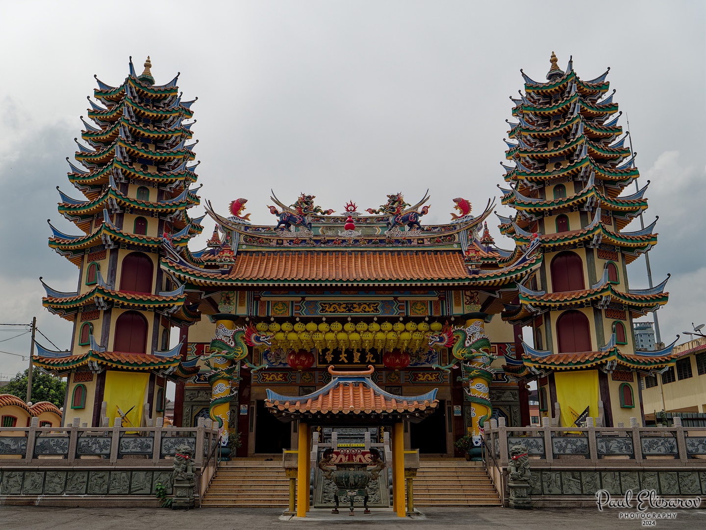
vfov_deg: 44.2
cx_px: 353
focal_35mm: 32
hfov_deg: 56.8
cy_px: 265
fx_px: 653
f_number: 4
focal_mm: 16
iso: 200
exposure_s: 1/1600
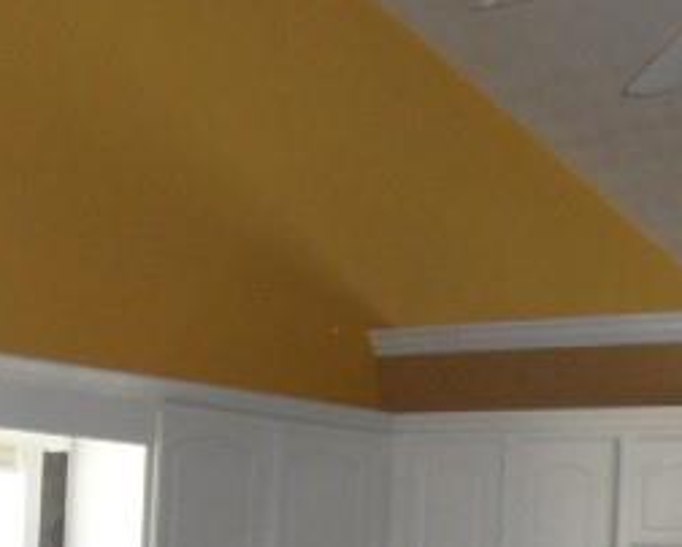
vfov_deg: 14.6
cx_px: 78
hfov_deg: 18.3
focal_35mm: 103
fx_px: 2081
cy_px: 628
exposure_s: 1/90
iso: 200
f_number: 3.3
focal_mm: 4.9
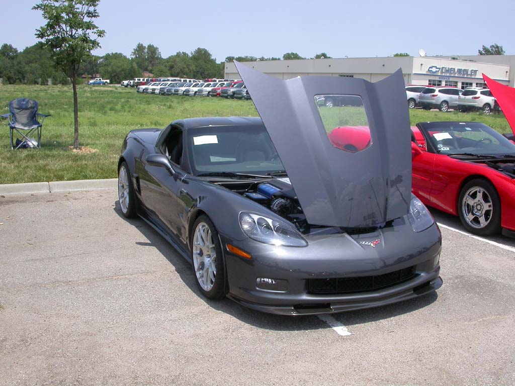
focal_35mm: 38
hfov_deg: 49.0
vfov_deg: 37.7
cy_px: 193
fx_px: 565
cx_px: 258
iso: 100
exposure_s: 1/281
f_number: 7.5
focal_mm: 7.85
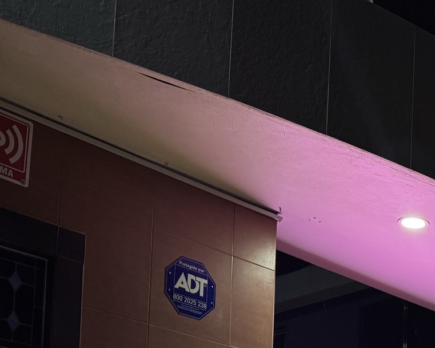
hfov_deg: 23.2
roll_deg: -0.7
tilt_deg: +5.4
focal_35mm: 77
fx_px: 991
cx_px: 485
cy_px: 513
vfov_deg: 17.9
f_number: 1.78
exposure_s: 1/60
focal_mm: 6.76
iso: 125
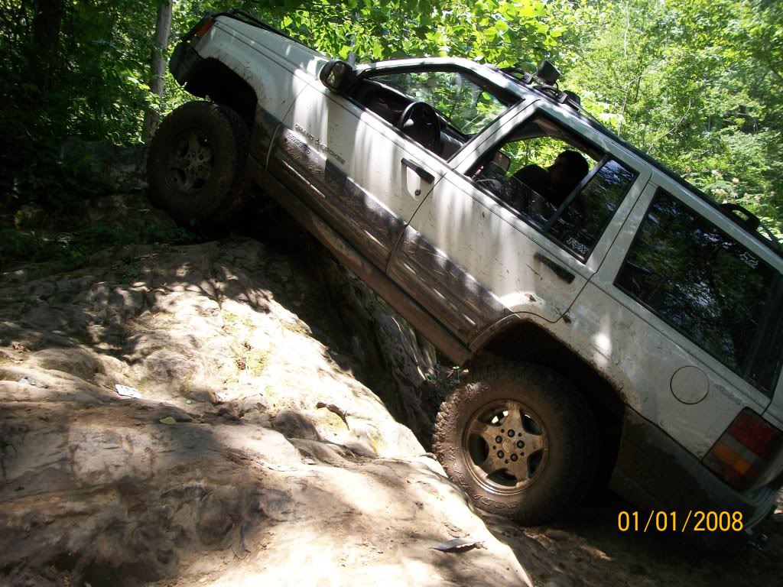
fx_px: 724
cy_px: 294
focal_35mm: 32
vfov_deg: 44.2
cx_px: 392
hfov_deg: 56.8
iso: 80
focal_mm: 5.7
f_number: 2.9
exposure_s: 1/250
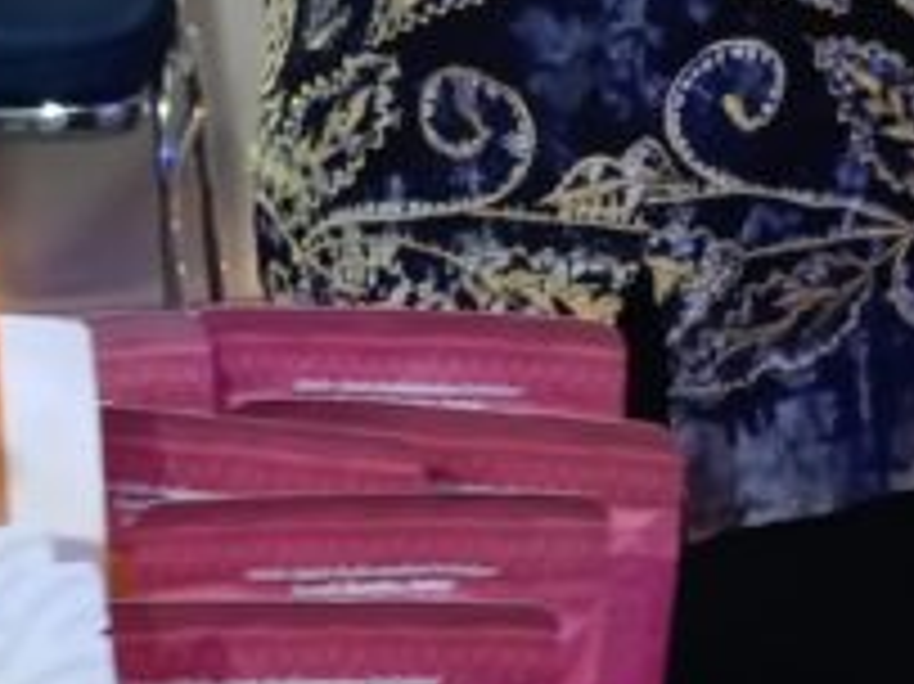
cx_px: 725
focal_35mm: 126
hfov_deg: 15.6
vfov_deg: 10.8
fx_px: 3325
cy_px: 1318
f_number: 1.79
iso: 1141
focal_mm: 4.84
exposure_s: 1/25
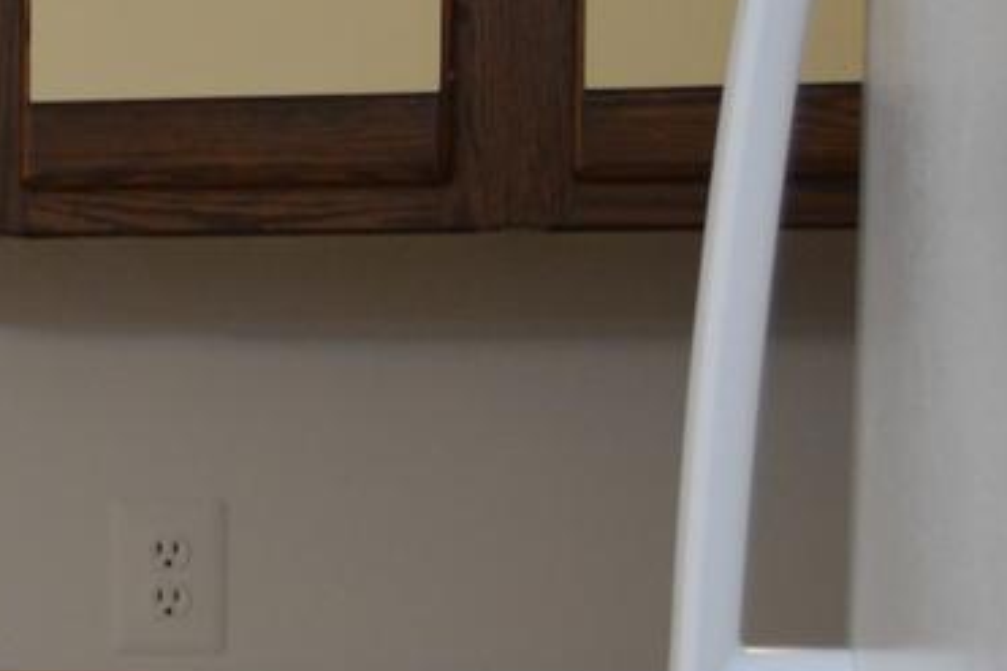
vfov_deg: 9.1
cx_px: -1544
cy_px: 694
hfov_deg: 11.1
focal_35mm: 149
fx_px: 4166
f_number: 3.5
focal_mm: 18
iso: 400
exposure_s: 1/60
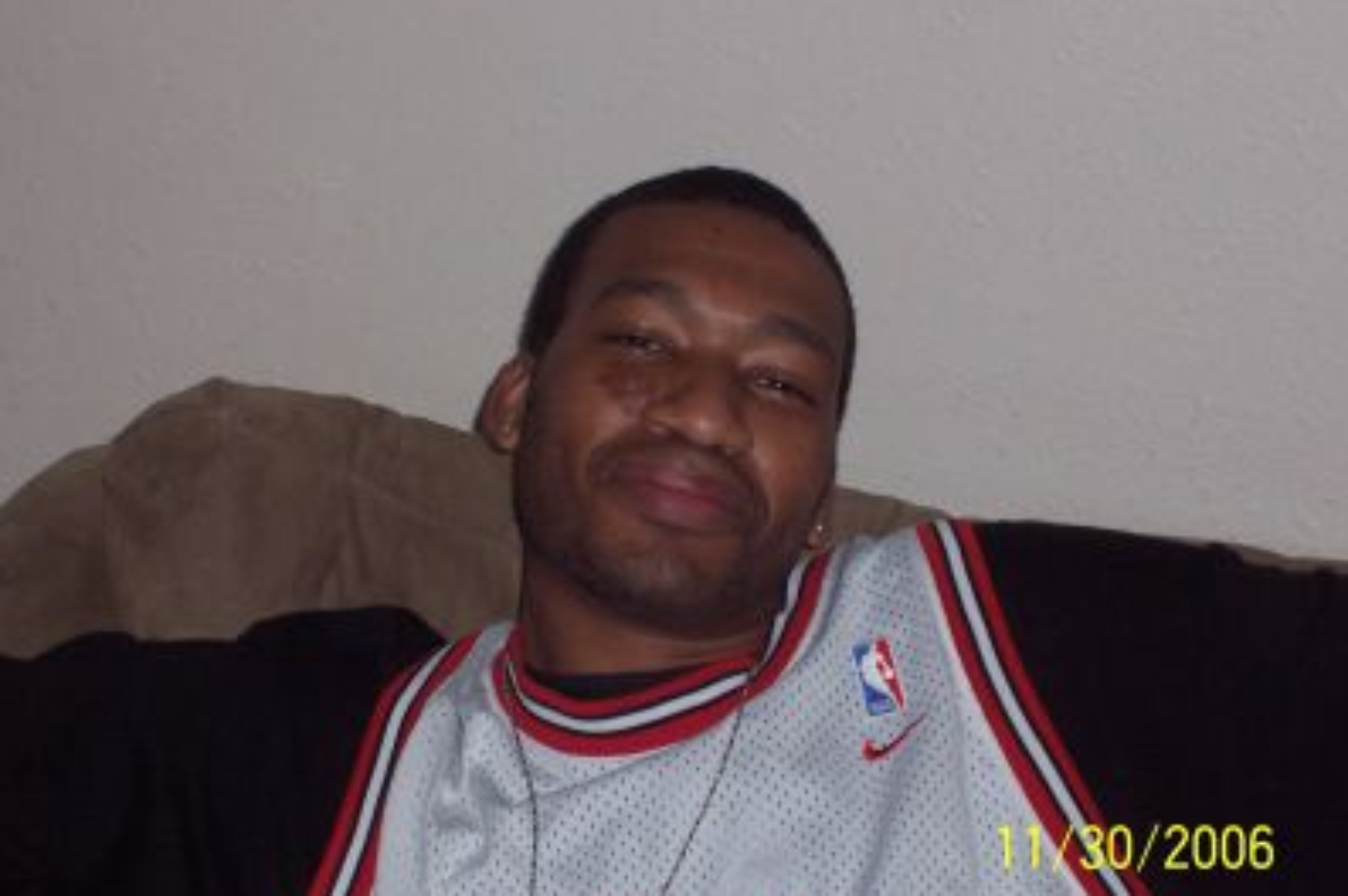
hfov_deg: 19.1
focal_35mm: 107
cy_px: 465
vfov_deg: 12.8
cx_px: 672
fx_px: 4003
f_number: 4.6
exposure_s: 1/90
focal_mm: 16.8
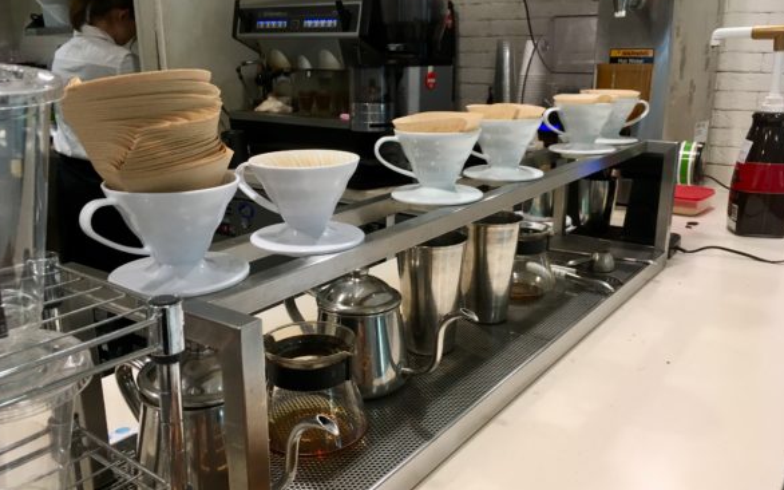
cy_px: 242
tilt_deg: -16.6
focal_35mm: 32
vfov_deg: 39.4
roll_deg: +1.0
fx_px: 684
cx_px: 387
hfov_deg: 59.7
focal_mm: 4.15
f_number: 2.2
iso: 40
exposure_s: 1/30
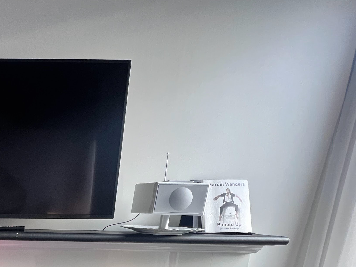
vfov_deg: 37.5
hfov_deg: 39.7
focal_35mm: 32
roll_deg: -1.0
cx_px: -76
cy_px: 288
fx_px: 329
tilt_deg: -11.4
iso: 160
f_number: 1.8
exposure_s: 1/99
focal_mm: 1.57
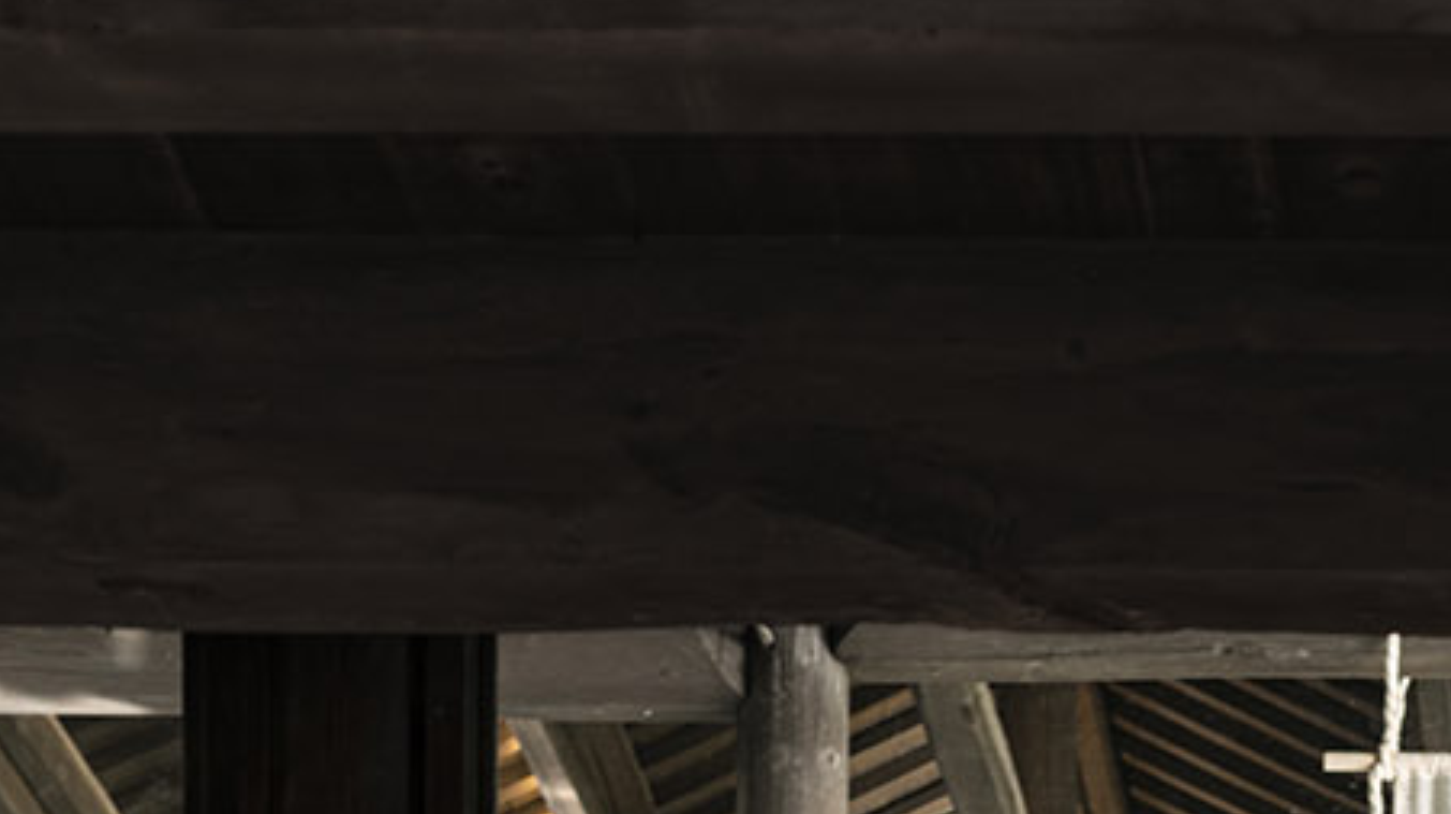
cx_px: 1406
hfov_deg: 11.6
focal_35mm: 184
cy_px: 1829
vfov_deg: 6.3
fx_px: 7075
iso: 100
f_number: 7.1
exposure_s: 1/15
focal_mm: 55
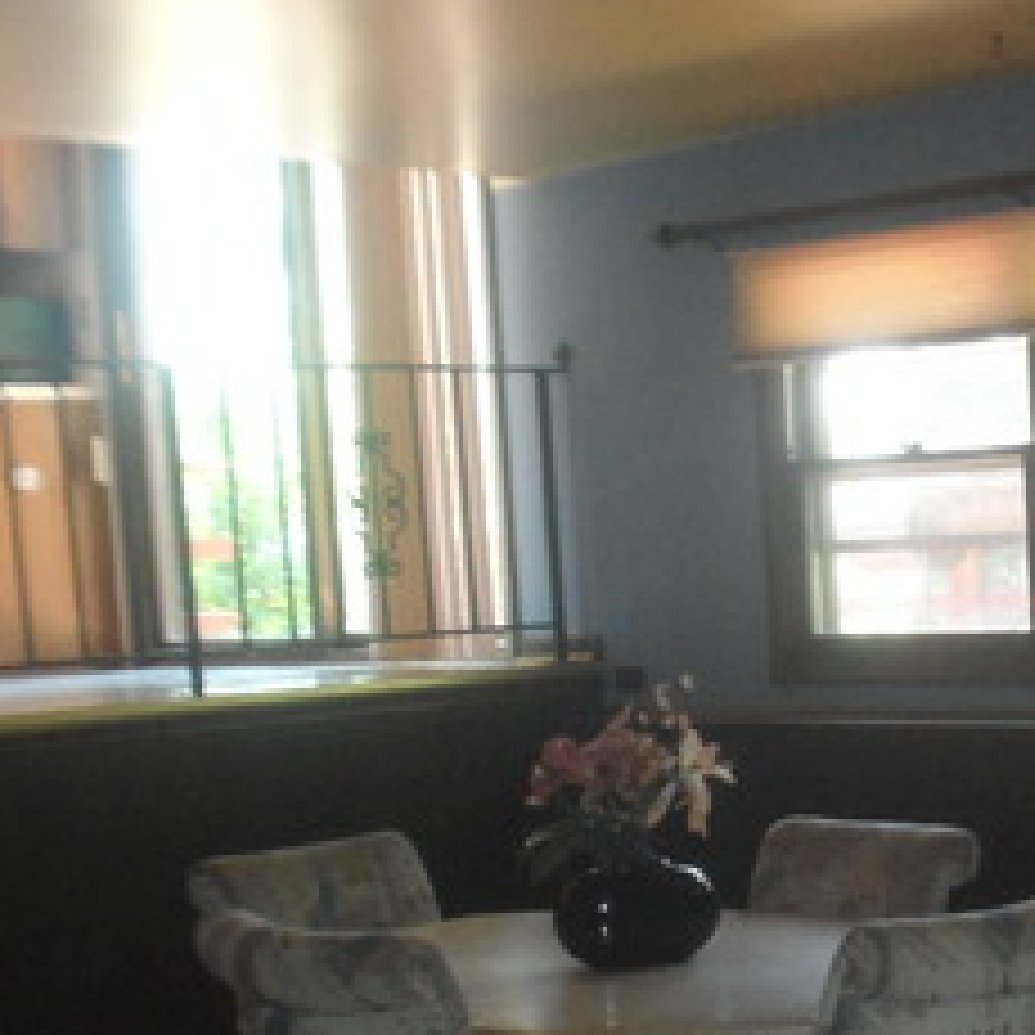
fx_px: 3653
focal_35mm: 108
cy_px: 994
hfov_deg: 15.8
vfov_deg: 15.9
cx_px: 1076
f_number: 3.5
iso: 400
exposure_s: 1/50
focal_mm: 7.9
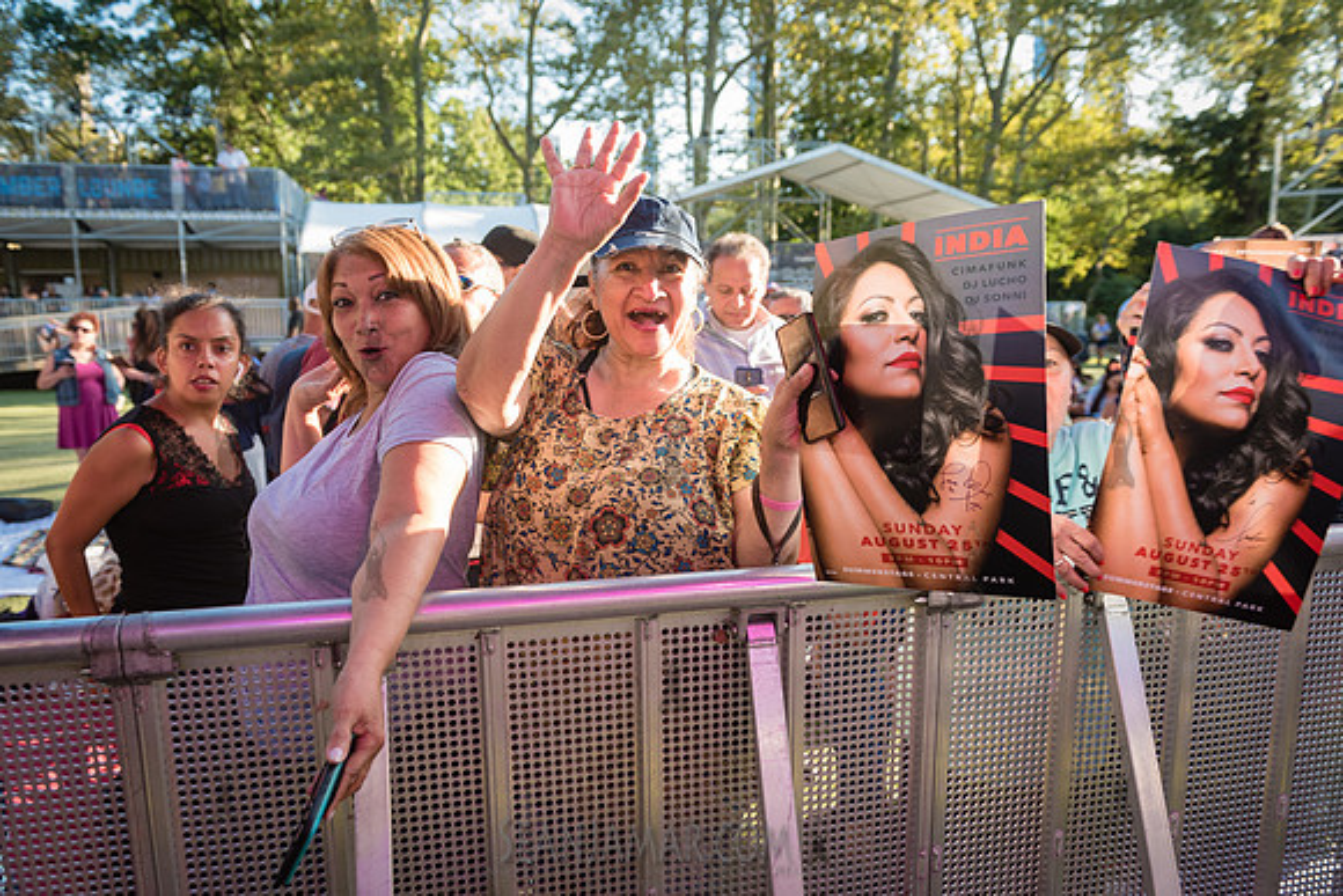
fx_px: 970
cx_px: 672
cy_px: 448
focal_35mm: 26
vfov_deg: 49.6
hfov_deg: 69.4
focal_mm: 26
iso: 200
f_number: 4
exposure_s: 1/200
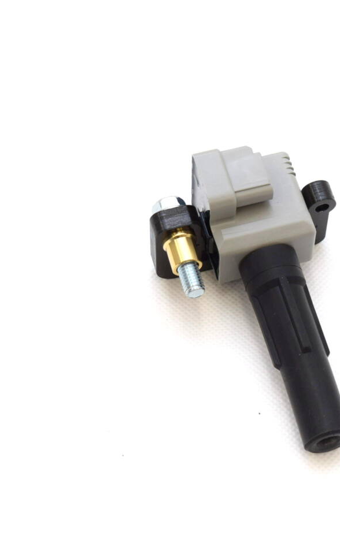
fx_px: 1659
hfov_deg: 11.6
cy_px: 278
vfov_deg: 18.6
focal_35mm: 112
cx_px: 288
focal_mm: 46
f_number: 8
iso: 360
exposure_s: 1/250
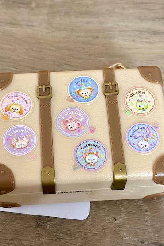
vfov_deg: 30.5
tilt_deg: -65.5
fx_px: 451
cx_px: 80
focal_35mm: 66
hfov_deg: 20.6
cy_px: 133
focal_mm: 6.86
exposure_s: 1/40
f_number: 1.78
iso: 400
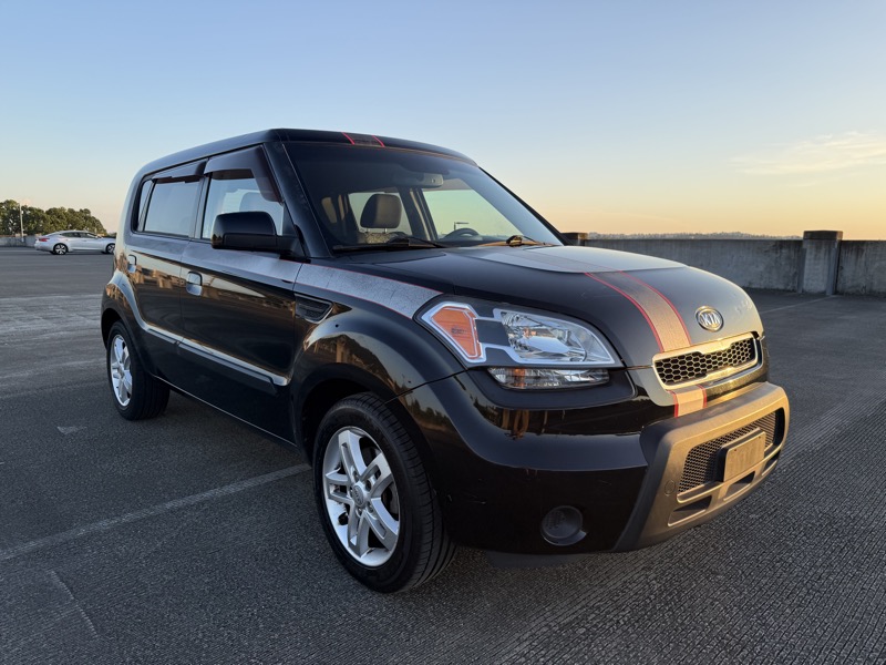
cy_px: 332
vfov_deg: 56.8
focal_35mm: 24
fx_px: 614
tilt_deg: -7.7
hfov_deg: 71.6
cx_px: 443
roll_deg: -1.1
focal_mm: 6.76
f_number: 1.78
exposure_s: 1/840
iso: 80
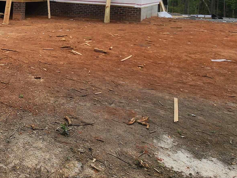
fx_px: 233
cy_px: -7
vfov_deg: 36.7
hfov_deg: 45.8
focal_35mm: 34
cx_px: 2
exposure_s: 1/992
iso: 50
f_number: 2.2
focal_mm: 2.2
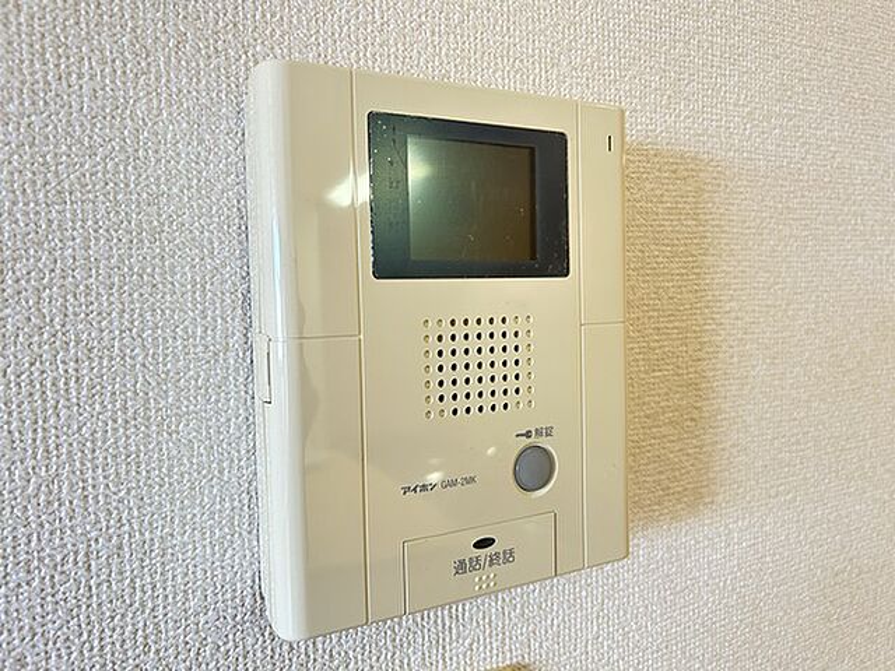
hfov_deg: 67.3
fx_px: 672
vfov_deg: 53.1
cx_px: 448
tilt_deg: -3.1
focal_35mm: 26
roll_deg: +0.9
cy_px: 336
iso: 200
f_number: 1.5
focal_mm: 5.7
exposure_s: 1/60
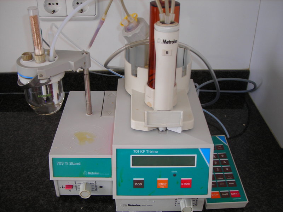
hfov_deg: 45.8
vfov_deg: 35.1
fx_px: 335
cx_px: 142
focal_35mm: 41
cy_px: 106
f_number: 3.3
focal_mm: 6.8
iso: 50
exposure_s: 1/30
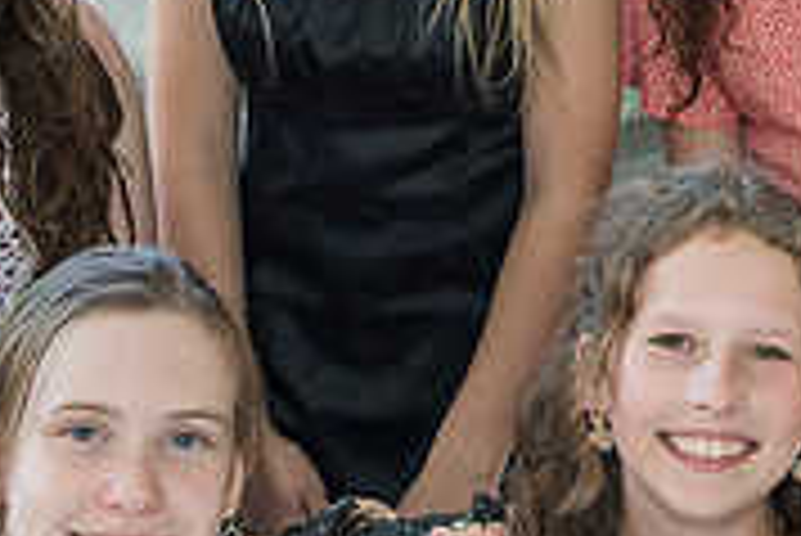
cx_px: 762
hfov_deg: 15.4
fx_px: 2917
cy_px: 84
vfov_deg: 10.4
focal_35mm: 131
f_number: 4.5
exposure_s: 1/160
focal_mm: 38
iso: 400
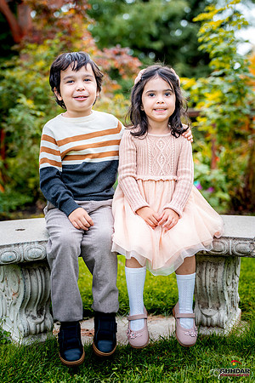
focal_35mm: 50
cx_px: 128
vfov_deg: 39.6
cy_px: 192
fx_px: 531
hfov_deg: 27.0
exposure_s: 1/800
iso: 200
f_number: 2
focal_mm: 50
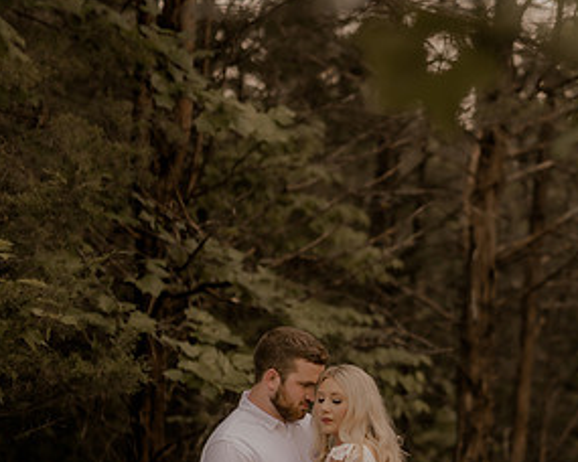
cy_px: 333
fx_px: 1813
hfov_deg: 17.9
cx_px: 466
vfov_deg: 14.5
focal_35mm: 106
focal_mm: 50
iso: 200
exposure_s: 1/250
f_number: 2.2
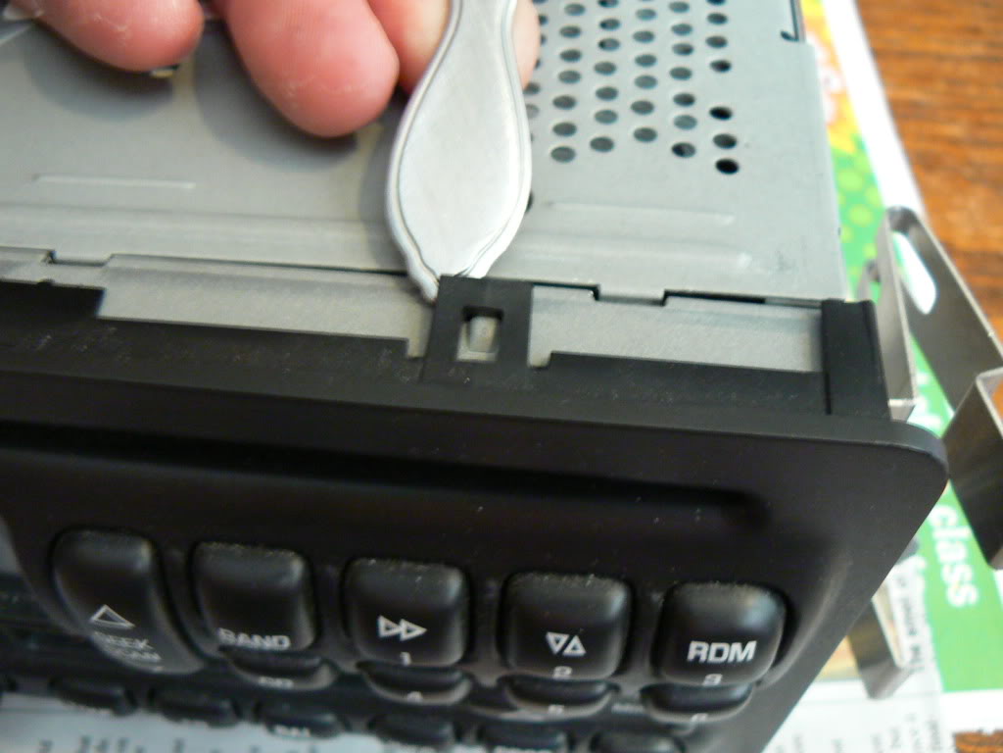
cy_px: 376
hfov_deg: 51.4
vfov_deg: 39.7
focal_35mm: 36
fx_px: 1043
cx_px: 502
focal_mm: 6
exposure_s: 1/6
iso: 200
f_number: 2.8
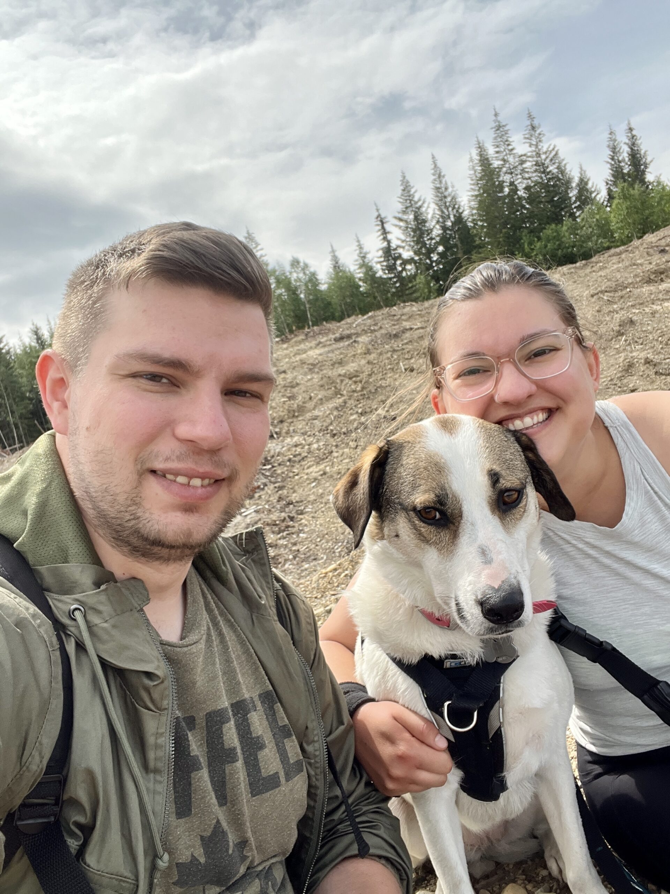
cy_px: 447
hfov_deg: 46.8
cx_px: 335
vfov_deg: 60.0
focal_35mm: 30
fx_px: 774
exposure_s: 1/520
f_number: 2.2
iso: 32
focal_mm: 2.71
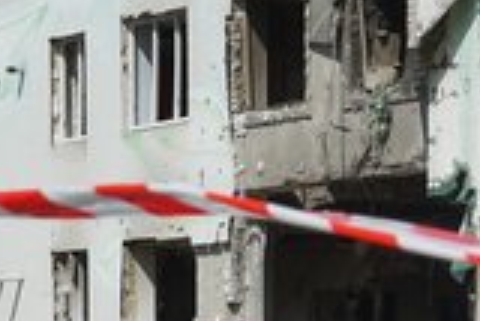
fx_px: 2335
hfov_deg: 11.7
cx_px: 360
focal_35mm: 175
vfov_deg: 7.8
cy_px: 322
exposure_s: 1/320
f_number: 11
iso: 100
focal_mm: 70
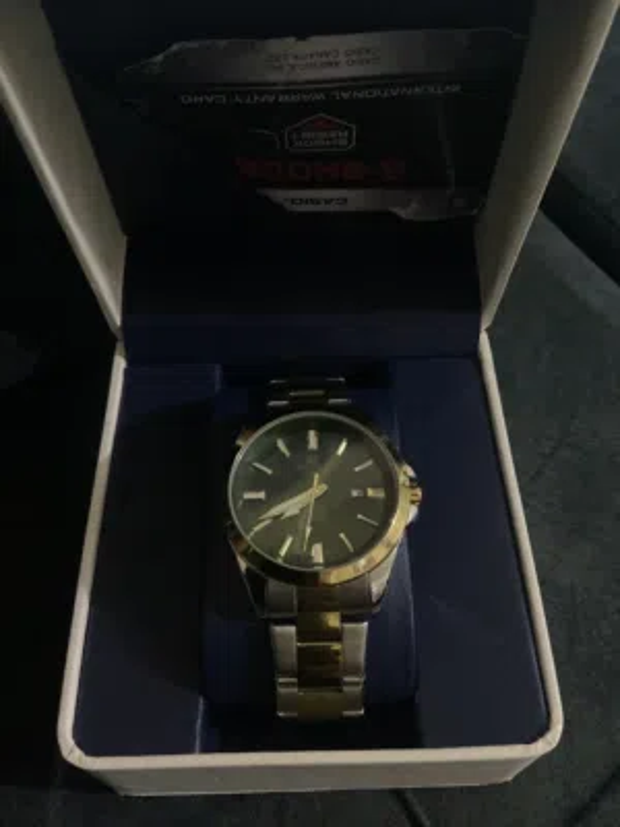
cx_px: 310
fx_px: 740
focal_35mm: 31
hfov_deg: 45.4
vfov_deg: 58.4
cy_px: 414
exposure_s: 1/30
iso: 640
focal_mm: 3.3
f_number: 2.4
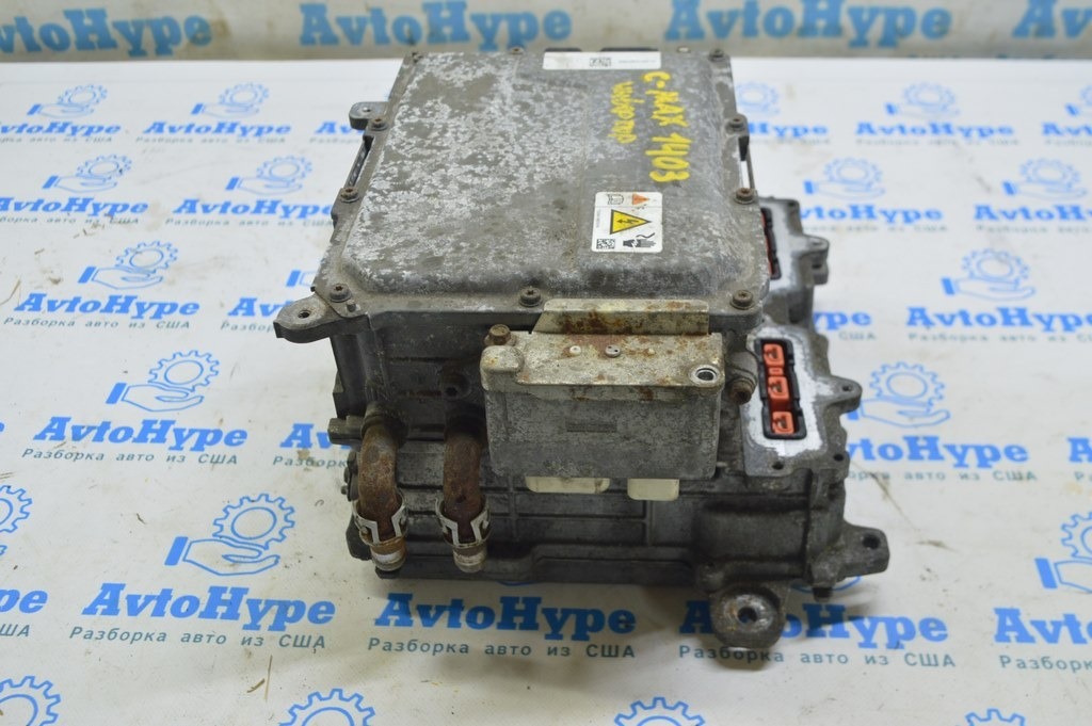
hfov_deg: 51.3
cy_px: 363
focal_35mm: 38
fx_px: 1137
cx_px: 546
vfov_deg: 35.4
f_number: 5.6
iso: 400
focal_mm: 25
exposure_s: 1/20
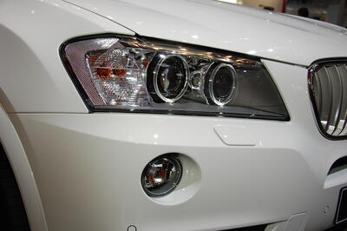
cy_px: 116
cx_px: 174
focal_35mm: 42
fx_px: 404
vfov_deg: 31.8
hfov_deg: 46.4
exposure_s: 1/100
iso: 200
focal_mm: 28
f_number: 5
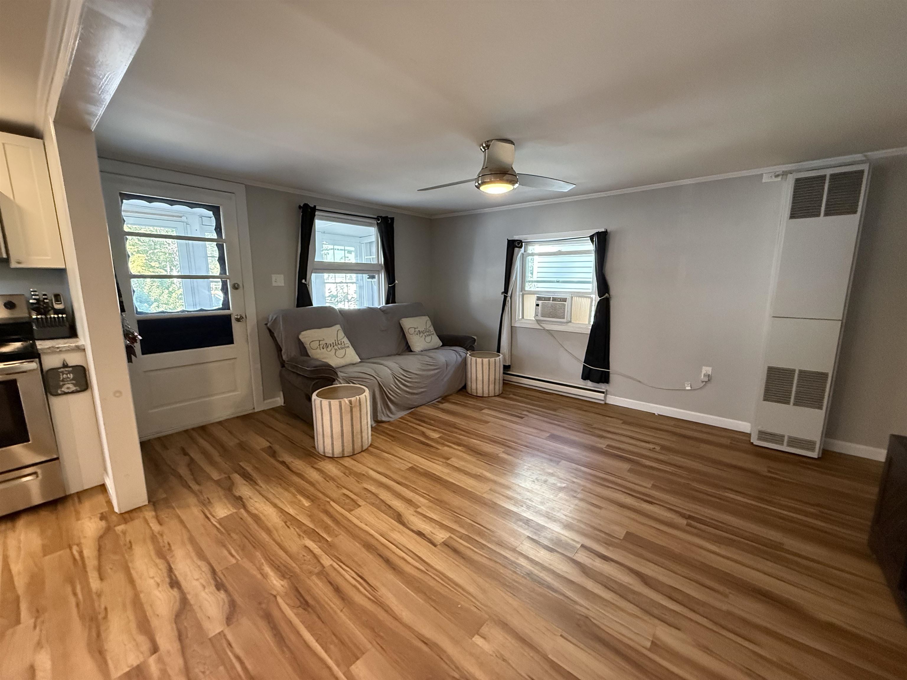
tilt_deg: -9.6
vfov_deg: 85.7
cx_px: 454
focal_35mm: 14
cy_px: 340
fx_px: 367
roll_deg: +0.0
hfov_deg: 102.1
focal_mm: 2.22
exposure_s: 1/120
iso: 640
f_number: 2.2
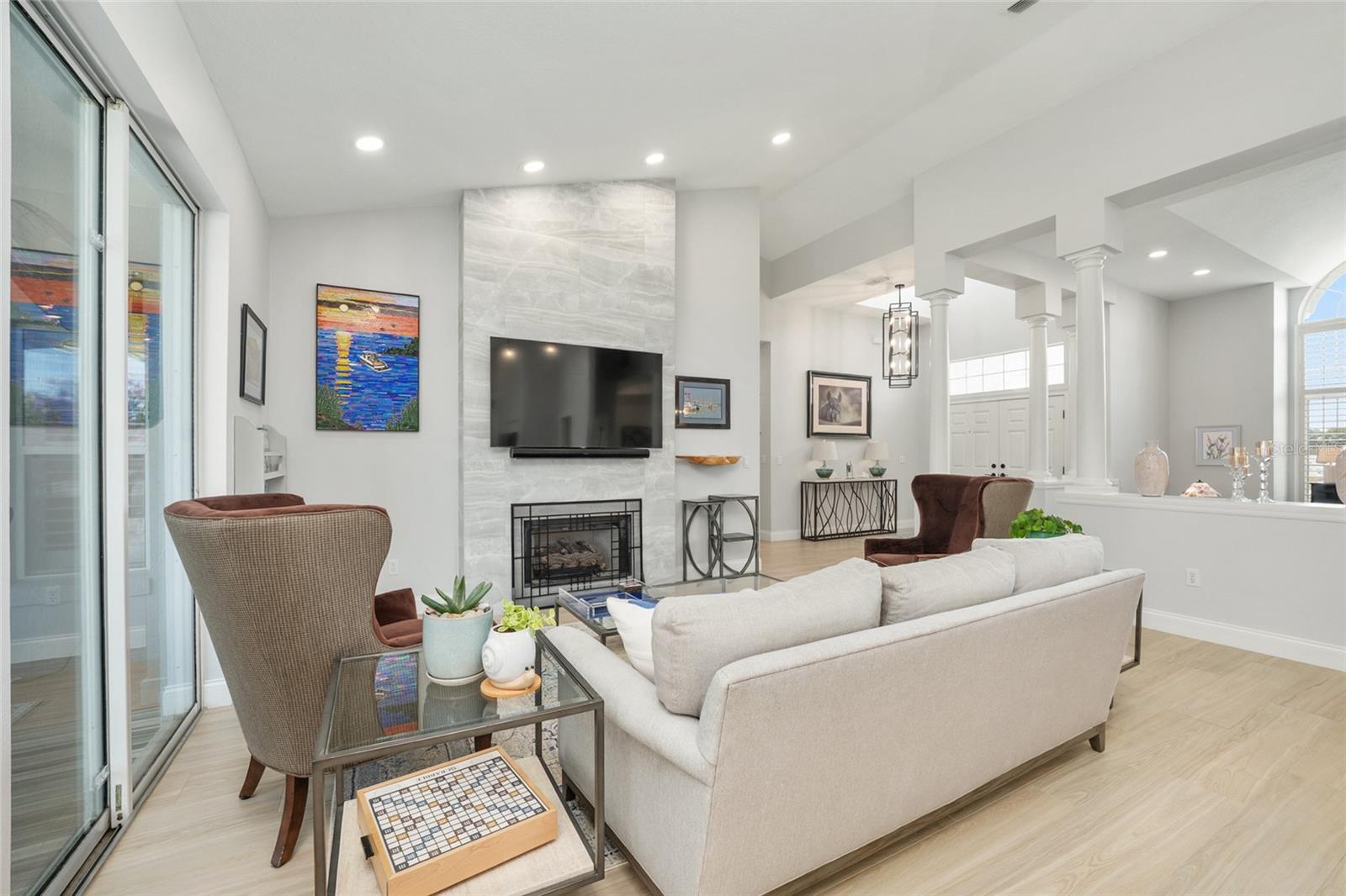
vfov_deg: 81.2
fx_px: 523
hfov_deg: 104.3
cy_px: 448
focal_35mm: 14
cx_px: 673
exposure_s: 1/8
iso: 320
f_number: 7.1
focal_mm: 14
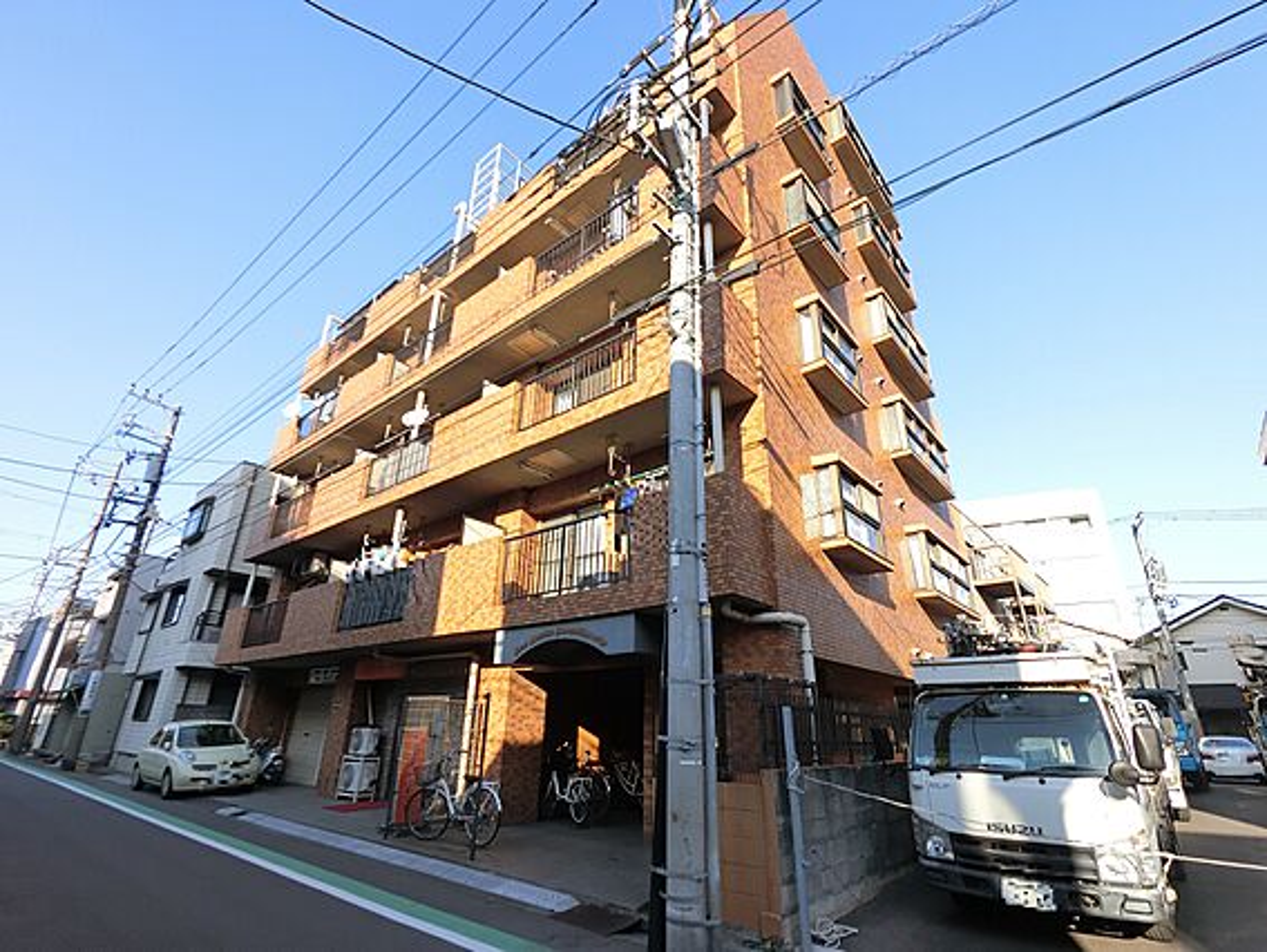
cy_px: 476
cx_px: 634
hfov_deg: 94.5
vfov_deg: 78.2
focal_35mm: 16
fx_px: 586
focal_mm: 2.87
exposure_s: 1/400
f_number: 2.8
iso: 64
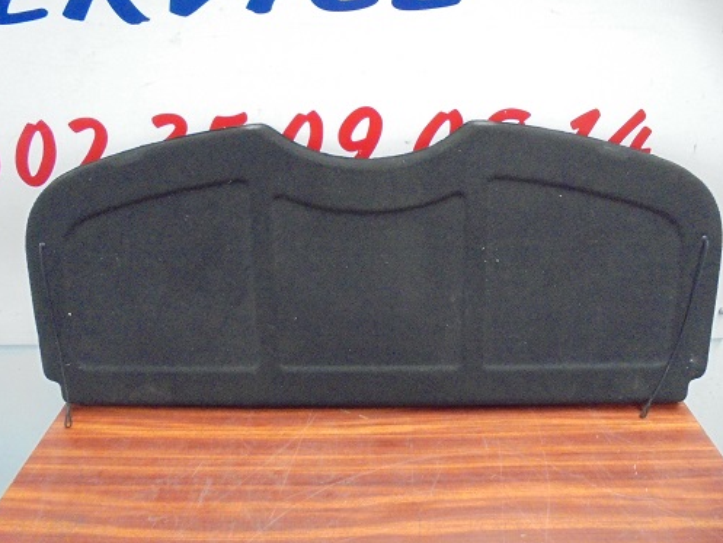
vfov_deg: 51.4
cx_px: 361
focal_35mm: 27
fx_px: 564
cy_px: 266
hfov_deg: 65.3
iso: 800
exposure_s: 1/20
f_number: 3.5
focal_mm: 4.6
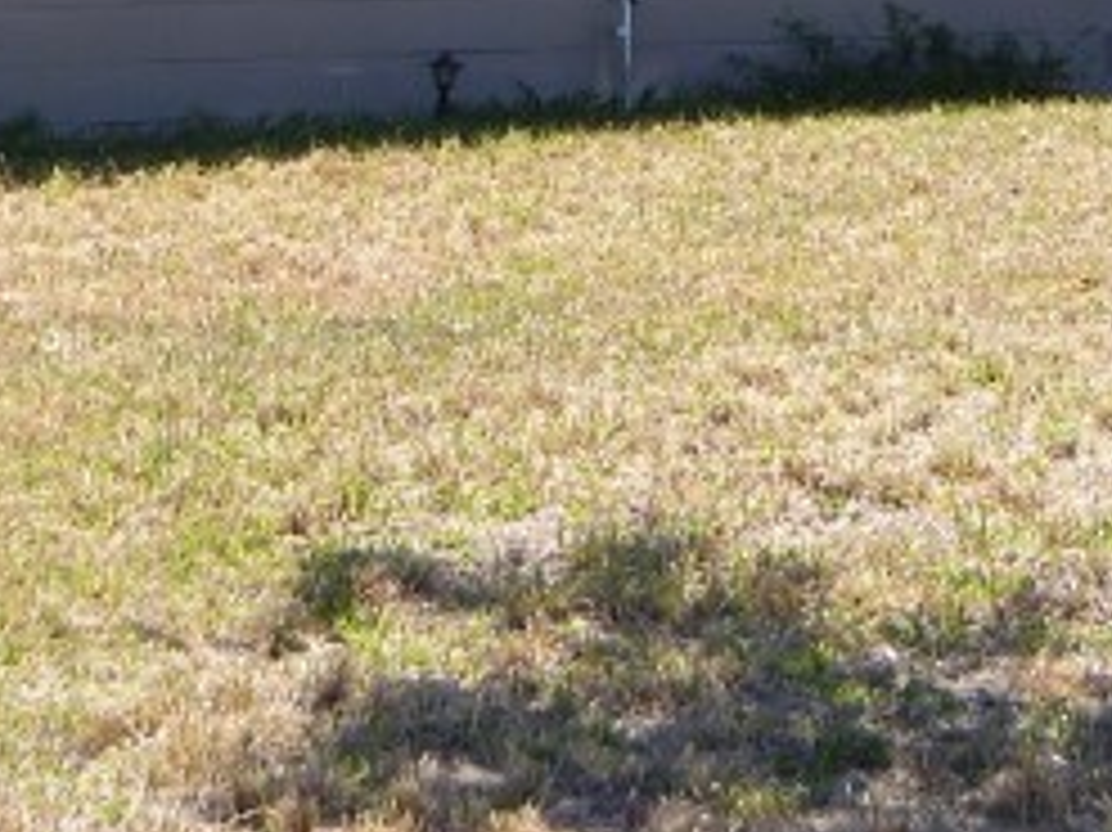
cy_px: -243
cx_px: 689
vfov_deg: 9.0
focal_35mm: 162
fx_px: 5202
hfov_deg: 12.2
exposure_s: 1/320
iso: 80
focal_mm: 6.9
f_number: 3.7
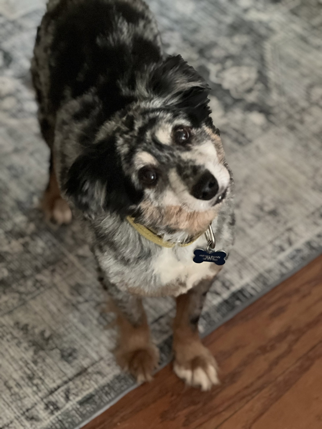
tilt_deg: -47.1
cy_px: 214
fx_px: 955
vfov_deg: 25.3
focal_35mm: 77
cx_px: 161
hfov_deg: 19.1
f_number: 2.8
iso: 1250
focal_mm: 9
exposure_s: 1/15
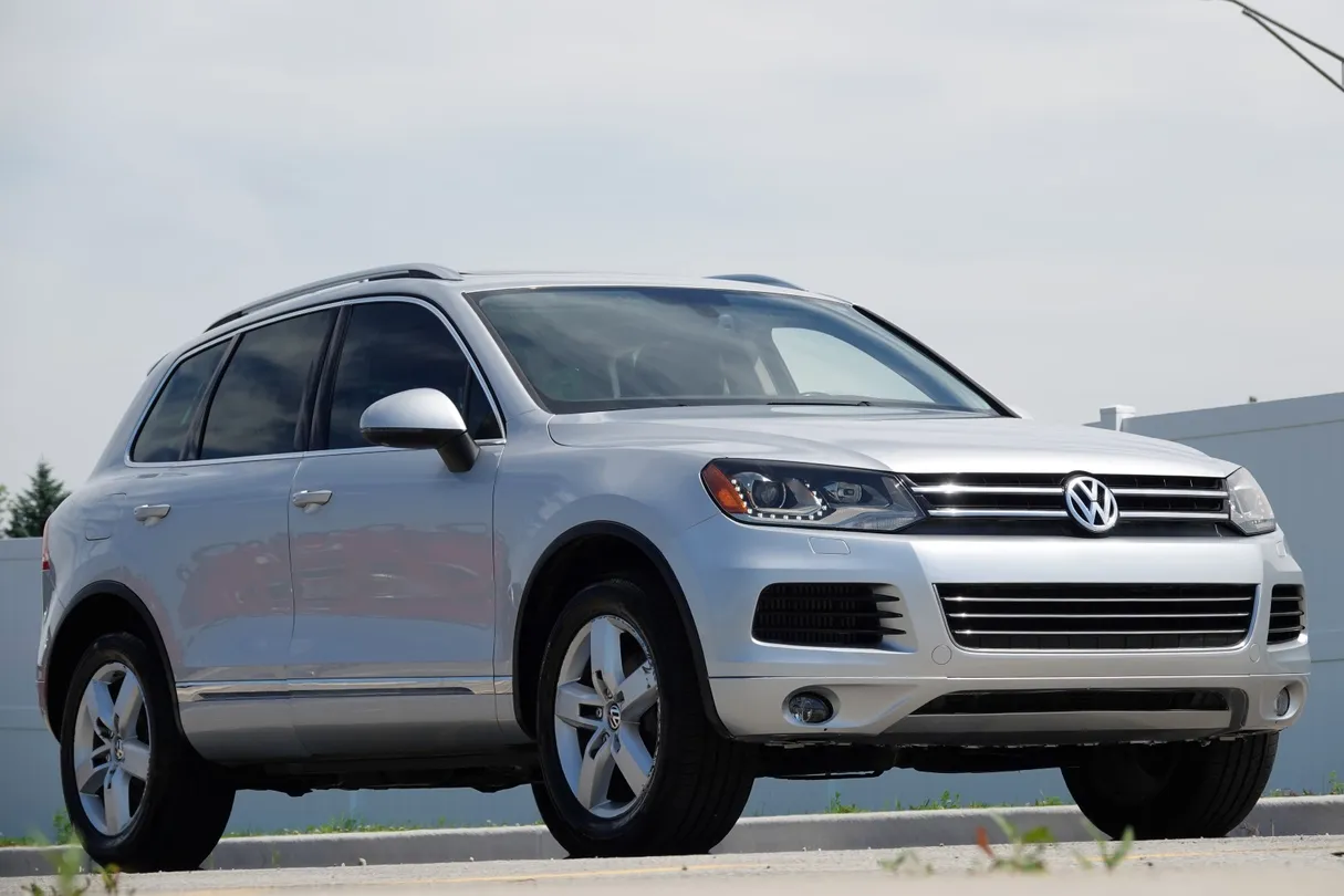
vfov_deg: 9.2
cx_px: 672
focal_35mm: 149
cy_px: 448
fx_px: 5562
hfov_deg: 13.8
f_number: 4
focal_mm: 54.57
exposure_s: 1/1000
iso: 100
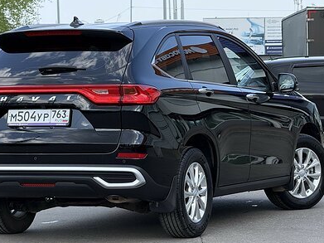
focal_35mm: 168
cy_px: 133
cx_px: 137
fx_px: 1572
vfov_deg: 8.8
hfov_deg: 11.8
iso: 64
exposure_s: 1/444
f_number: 2.8
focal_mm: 15.66
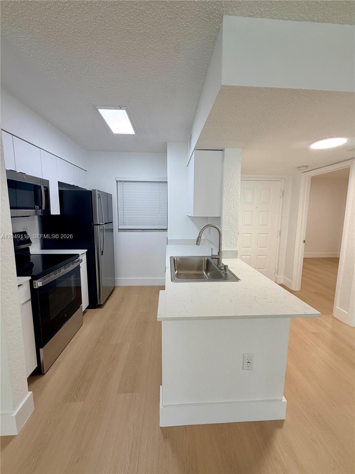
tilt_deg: -7.0
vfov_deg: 102.1
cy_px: 237
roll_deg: -0.3
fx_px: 191
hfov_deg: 85.7
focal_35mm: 14
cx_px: 178
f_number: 2.2
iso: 160
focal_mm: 2.22
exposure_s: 1/120
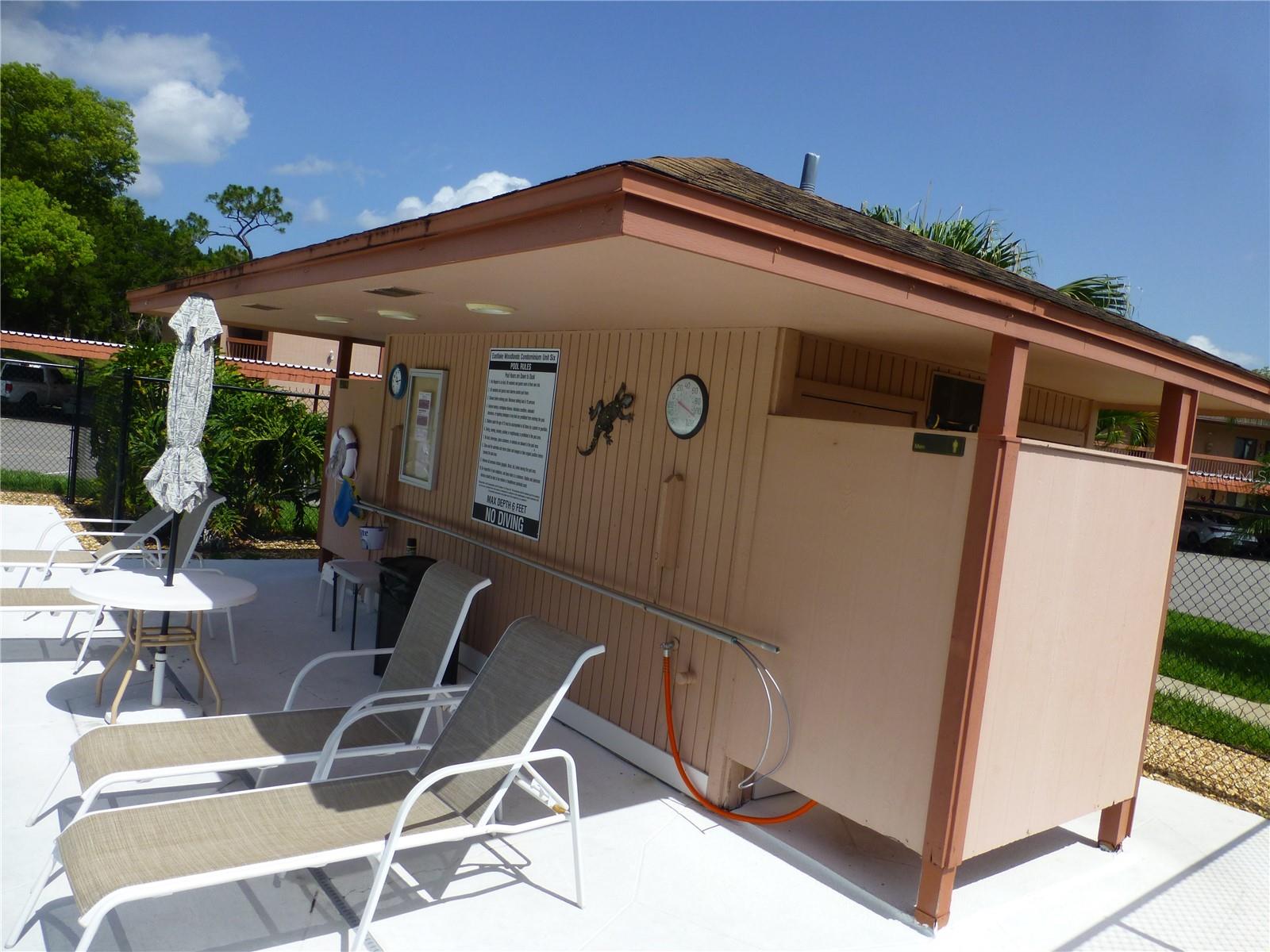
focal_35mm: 24
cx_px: 635
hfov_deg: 71.6
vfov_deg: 56.8
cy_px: 476
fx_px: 881
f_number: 4
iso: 100
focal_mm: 4.3
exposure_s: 1/1300
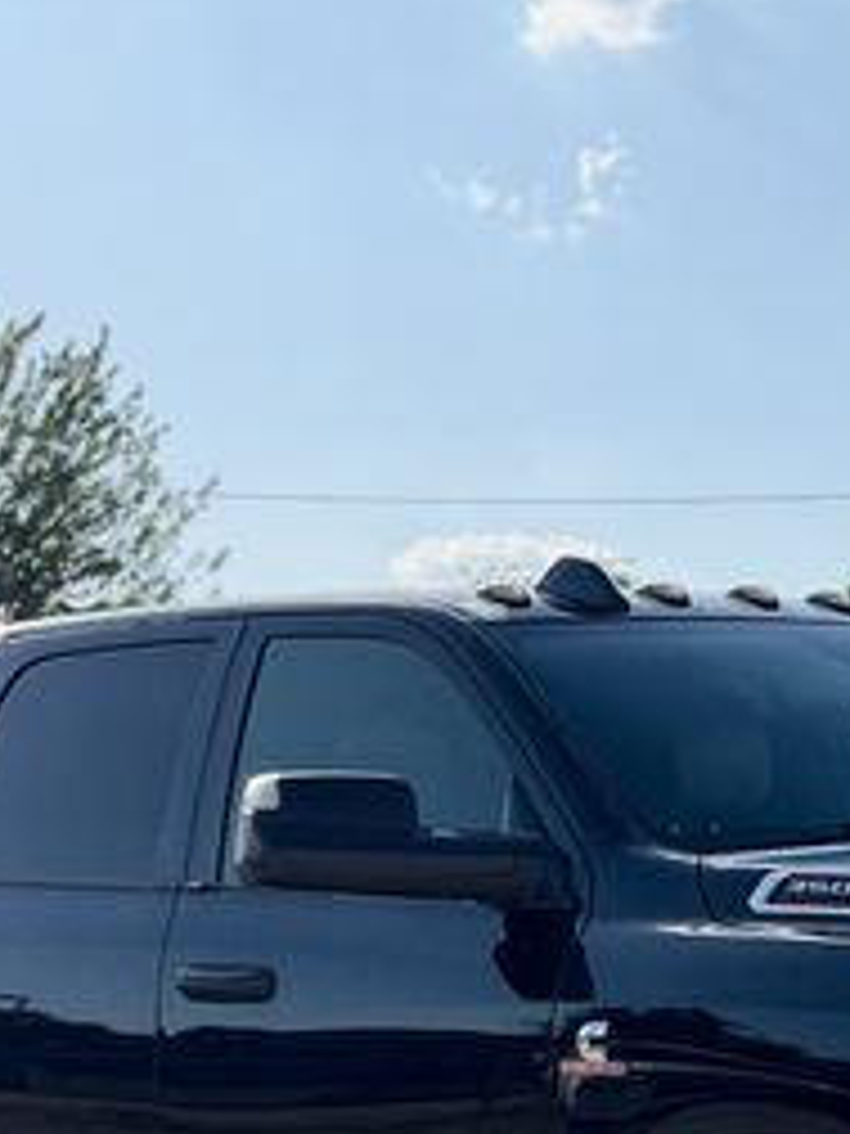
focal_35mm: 122
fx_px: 3994
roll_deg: +0.9
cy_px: 1062
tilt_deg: -0.5
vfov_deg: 15.9
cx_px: 693
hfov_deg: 12.1
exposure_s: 1/7143
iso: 80
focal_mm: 6.76
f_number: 1.78
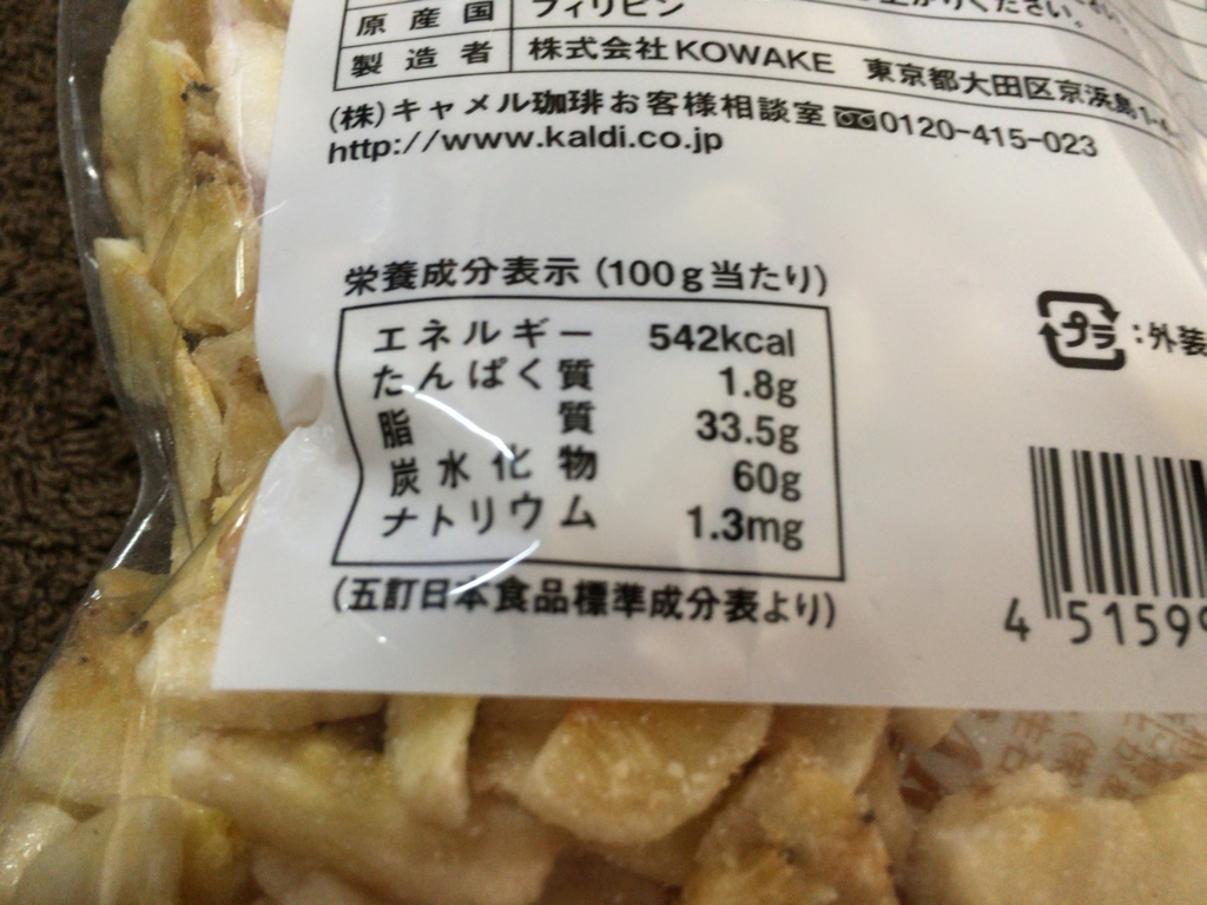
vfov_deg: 48.2
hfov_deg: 61.7
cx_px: 604
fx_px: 1011
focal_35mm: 29
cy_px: 452
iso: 125
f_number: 2.2
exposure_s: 1/30
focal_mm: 4.15
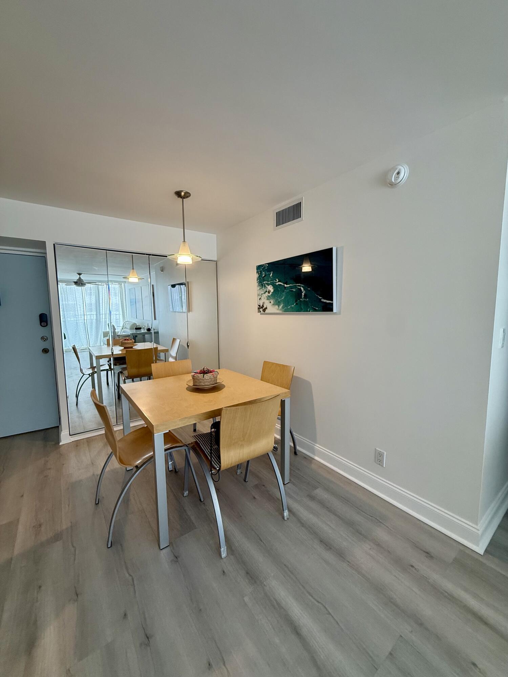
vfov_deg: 102.1
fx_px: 274
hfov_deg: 85.7
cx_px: 254
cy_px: 338
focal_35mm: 14
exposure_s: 1/120
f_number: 2.2
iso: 160
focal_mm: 2.22
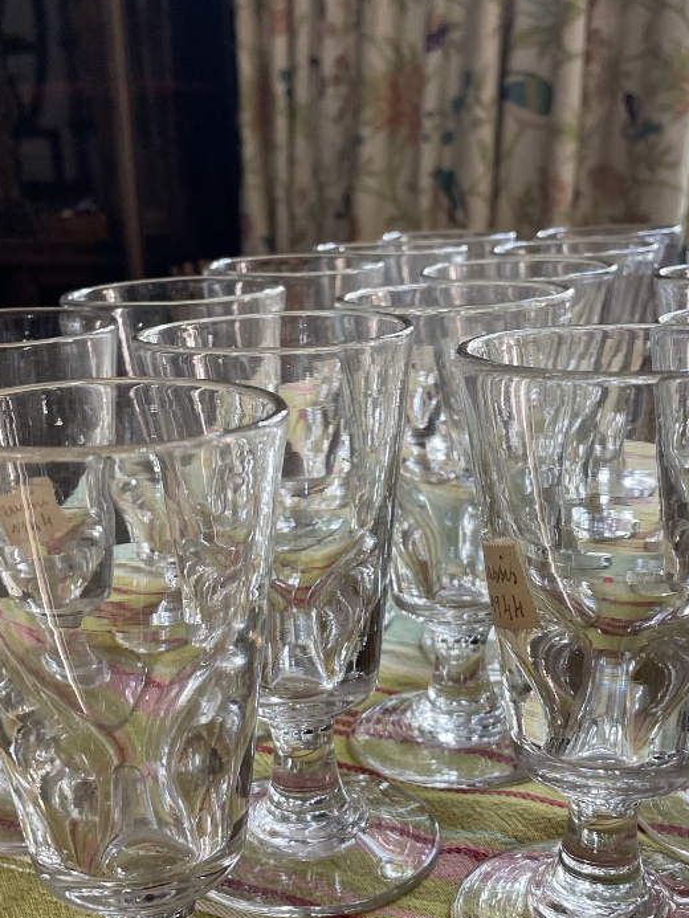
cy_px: 629
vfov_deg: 41.4
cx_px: 364
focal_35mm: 45
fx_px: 1194
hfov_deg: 32.2
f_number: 1.6
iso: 100
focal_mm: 4.2
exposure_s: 1/121
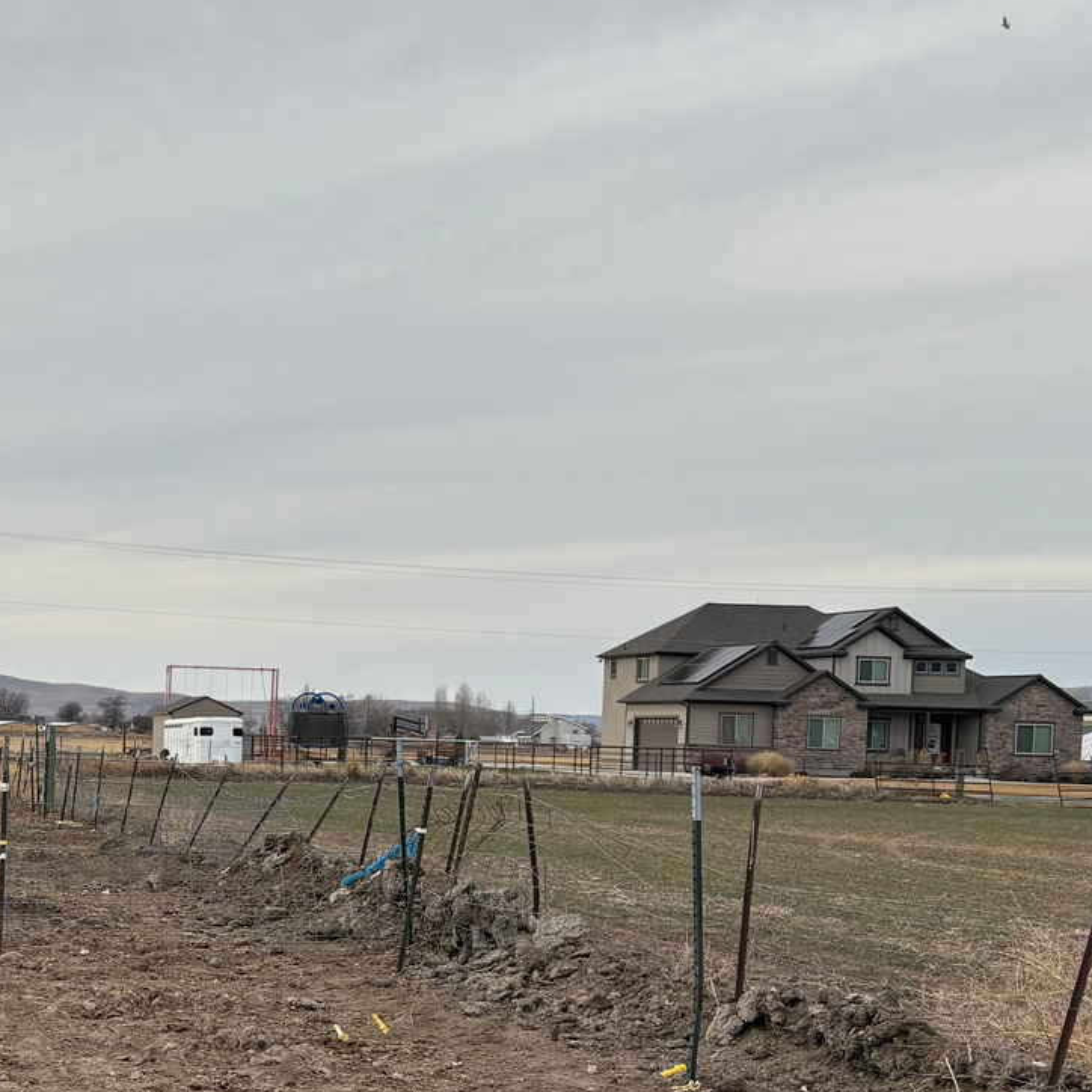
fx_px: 2320
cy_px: 772
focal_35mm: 65
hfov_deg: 24.0
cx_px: -231
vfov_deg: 26.3
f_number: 1.6
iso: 50
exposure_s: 1/1239
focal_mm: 5.96
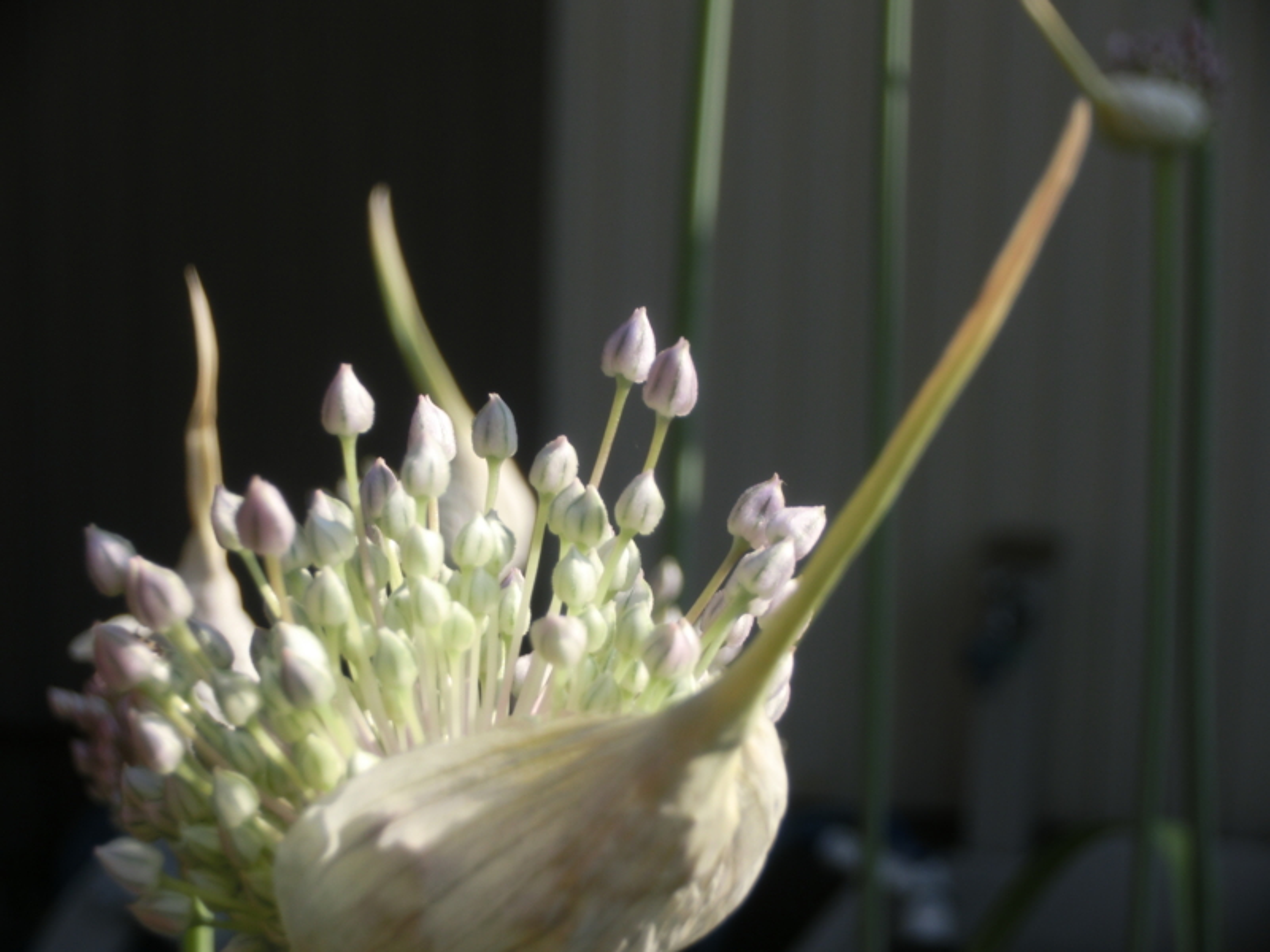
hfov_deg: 19.6
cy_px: 476
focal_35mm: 100
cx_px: 635
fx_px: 3669
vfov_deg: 14.8
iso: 80
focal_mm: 17.45
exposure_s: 1/320
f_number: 5.2
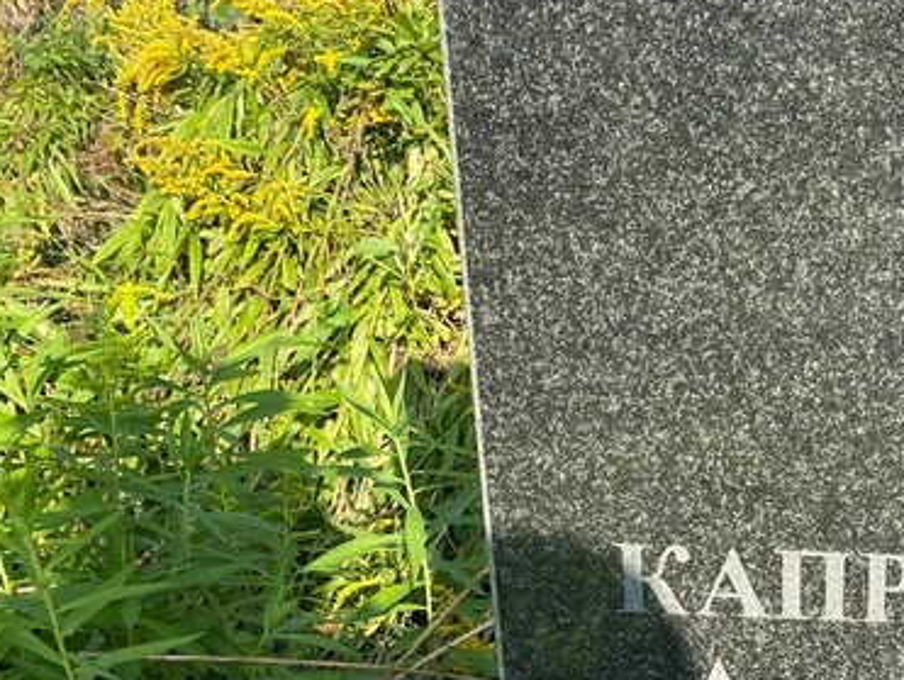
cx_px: 921
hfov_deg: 31.5
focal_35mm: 56
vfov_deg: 24.8
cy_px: 697
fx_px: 1464
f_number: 1.8
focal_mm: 4.25
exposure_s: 1/957
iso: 32
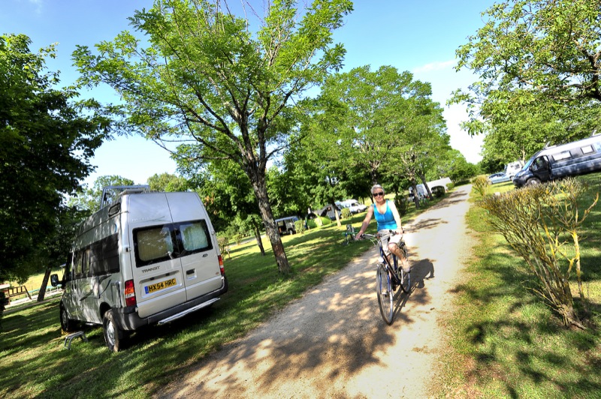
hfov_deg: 104.3
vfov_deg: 81.1
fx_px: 234
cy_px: 200
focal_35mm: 14
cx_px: 300
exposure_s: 1/80
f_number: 8
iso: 100
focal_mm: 14
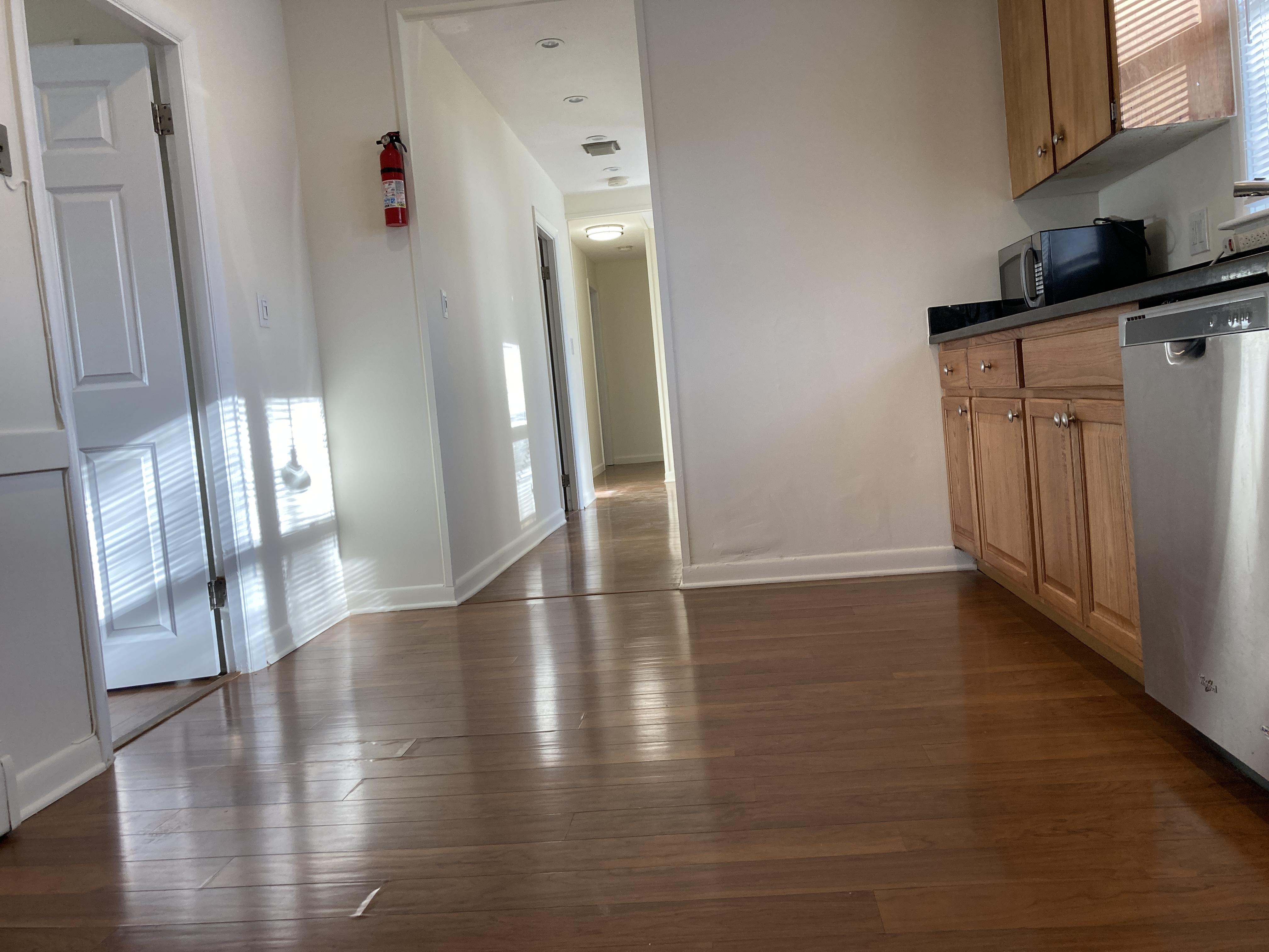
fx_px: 1026
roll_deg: +5.6
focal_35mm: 28
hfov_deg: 63.4
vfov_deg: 49.7
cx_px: 634
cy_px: 476
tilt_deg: -3.1
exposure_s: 1/120
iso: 50
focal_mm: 3.99
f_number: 1.8
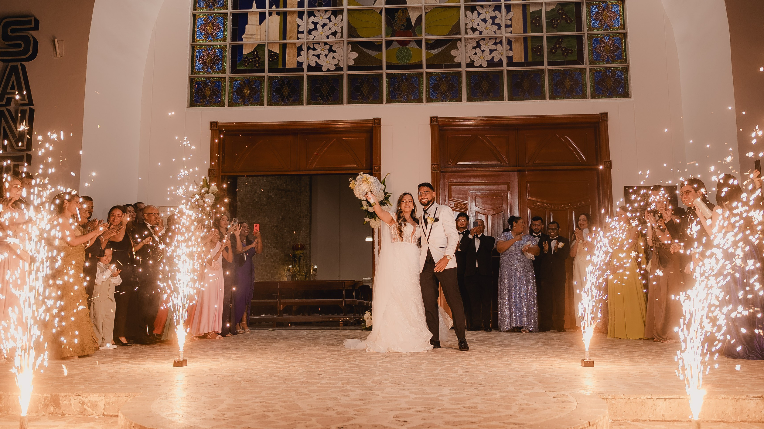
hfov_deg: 58.0
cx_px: 379
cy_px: 201
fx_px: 689
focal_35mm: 34
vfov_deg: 34.6
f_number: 2.8
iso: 400
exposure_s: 1/250
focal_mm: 31.9
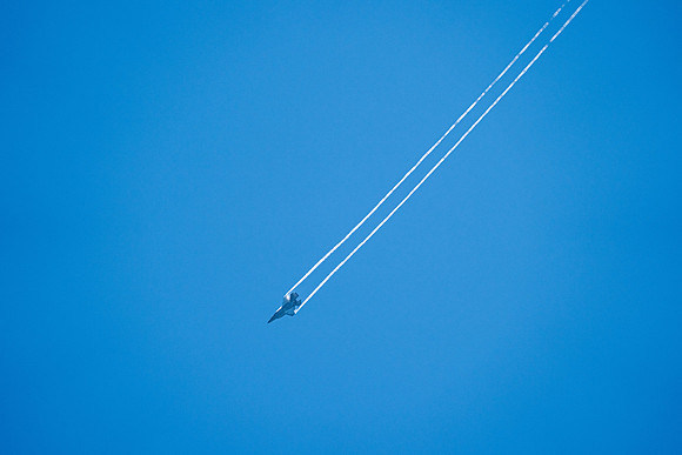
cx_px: 341
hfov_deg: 5.2
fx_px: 7579
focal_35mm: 400
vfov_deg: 3.4
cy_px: 228
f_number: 10
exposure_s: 1/1250
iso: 640
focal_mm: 400
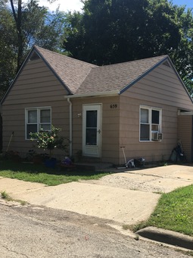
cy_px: 155
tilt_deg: -3.1
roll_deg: -1.4
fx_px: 305
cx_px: 130
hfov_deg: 34.8
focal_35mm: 41
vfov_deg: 45.5
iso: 25
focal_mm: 4.15
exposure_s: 1/1166
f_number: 2.2
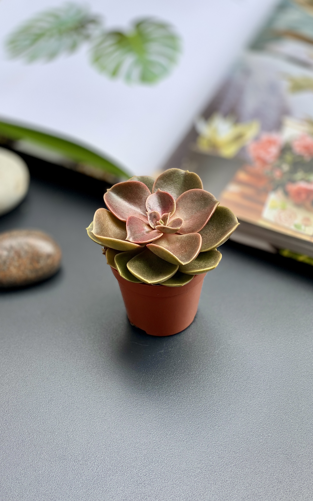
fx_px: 764
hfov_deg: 23.1
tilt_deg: -46.8
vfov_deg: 36.3
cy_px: 250
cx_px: 144
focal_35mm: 56
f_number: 2
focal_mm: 6
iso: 20
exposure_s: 1/510
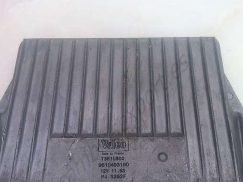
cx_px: 118
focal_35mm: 53
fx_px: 372
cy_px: 129
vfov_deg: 27.2
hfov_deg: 36.2
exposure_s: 1/40
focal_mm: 3.85
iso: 80
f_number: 2.8
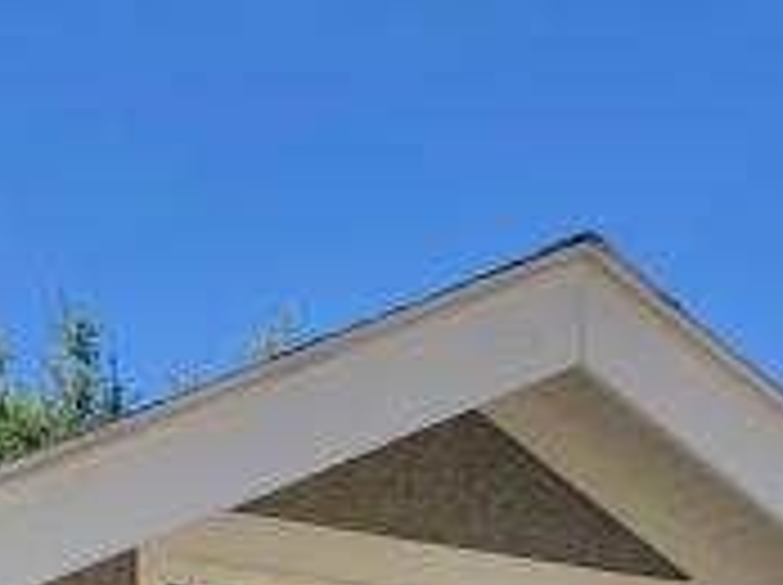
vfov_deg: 8.4
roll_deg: -0.4
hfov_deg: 11.7
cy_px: 1296
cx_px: -153
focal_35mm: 165
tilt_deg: +4.8
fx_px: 3727
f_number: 1.8
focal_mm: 3.99
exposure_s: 1/345
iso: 20
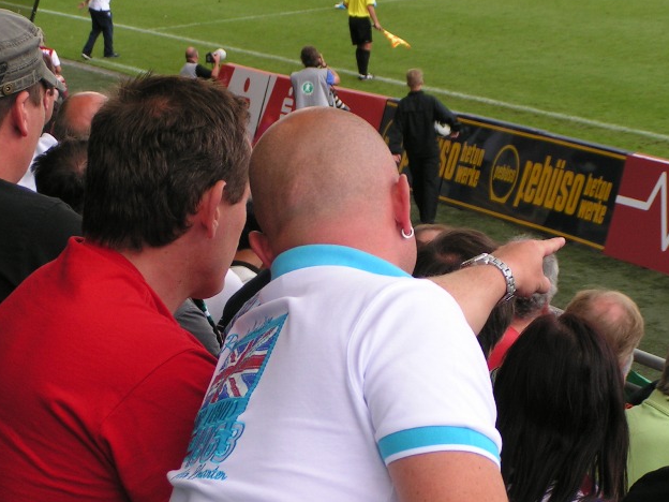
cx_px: 280
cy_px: 259
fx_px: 2454
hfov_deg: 15.5
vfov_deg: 11.7
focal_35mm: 127
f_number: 4
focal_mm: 15.2
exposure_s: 1/100
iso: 50
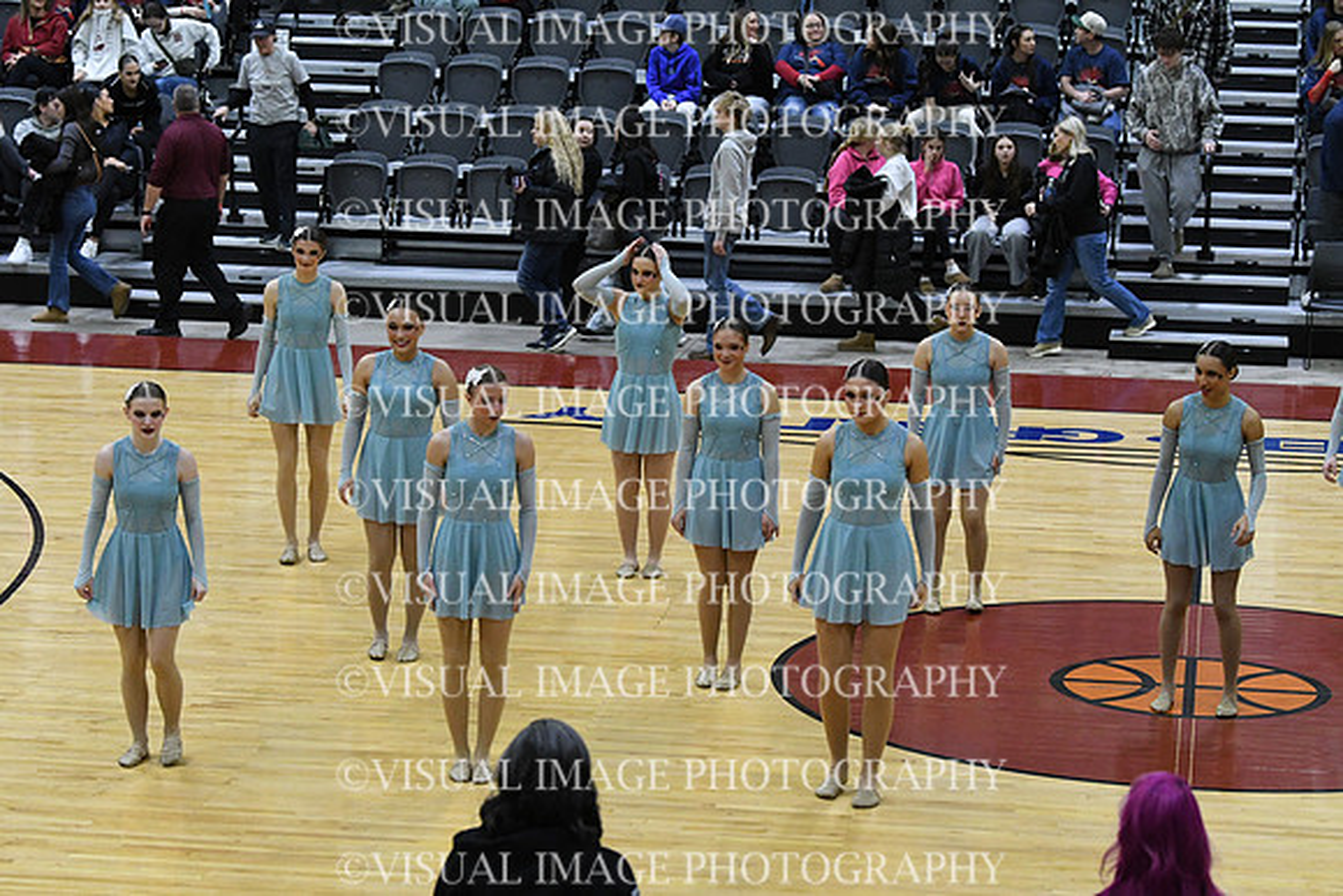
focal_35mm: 105
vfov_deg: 13.0
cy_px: 448
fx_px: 3918
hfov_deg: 19.5
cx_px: 672
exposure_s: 1/500
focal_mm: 70
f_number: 4
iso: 5000
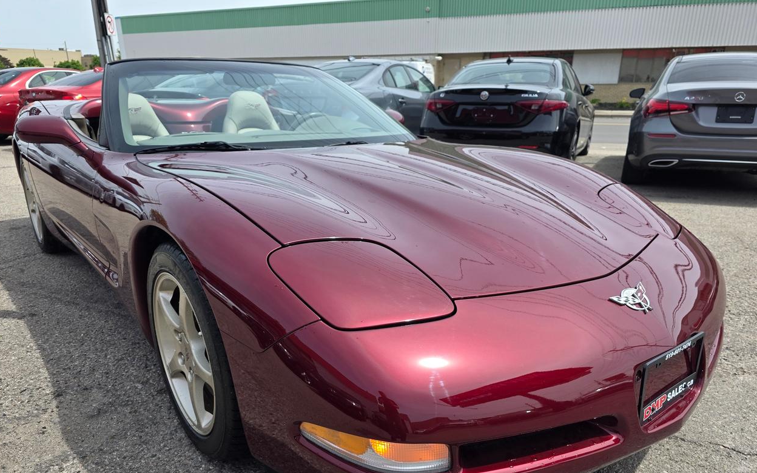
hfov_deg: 72.5
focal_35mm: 25
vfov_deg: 48.9
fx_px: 516
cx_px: 371
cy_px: 290
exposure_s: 1/3972
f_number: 1.7
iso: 80
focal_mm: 6.3
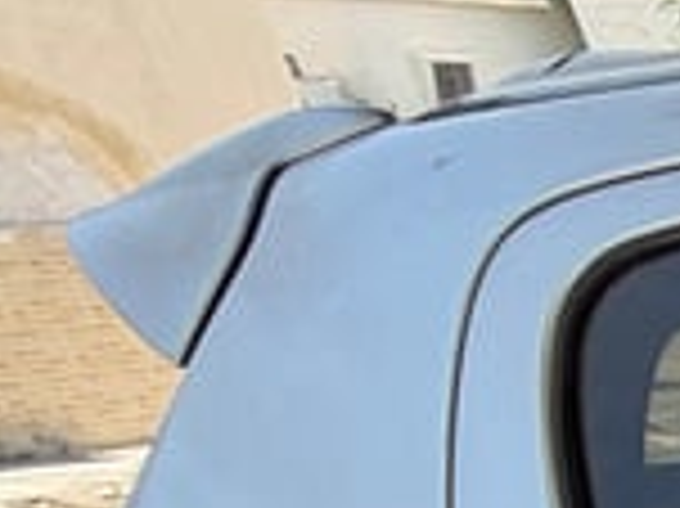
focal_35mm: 95
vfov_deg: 12.2
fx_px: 1865
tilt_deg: -30.4
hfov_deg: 11.2
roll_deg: +0.4
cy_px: 1250
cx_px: 2085
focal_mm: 2.22
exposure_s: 1/253
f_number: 2.2
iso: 40
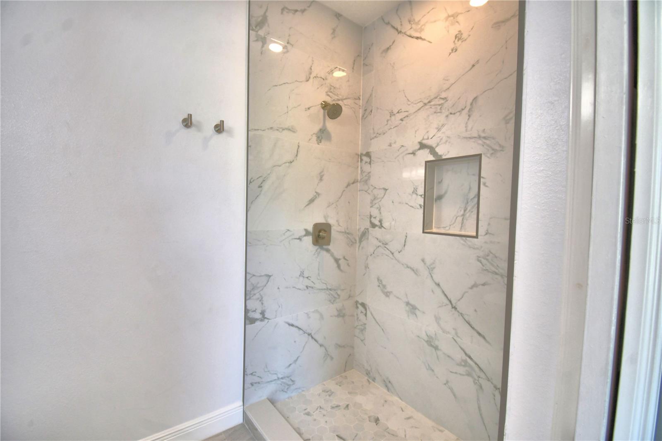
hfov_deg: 100.4
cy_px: 220
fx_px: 276
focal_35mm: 15
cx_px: 331
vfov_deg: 77.3
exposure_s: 1/125
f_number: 4.5
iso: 320
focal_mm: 10
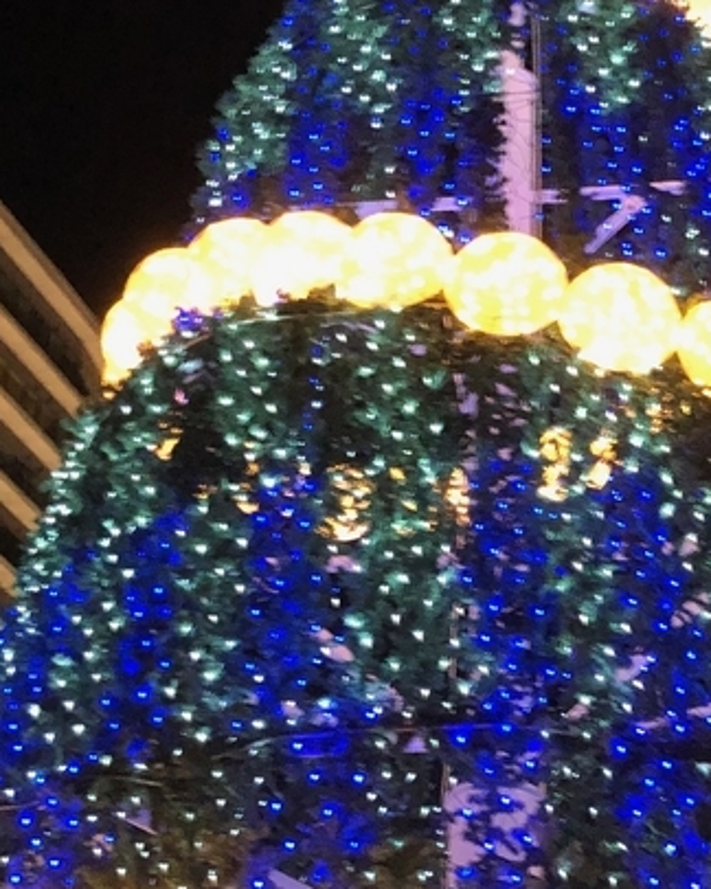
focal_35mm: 81
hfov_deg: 18.8
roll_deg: +0.8
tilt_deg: +28.3
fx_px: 2131
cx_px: 575
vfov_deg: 23.1
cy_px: 742
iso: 100
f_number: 1.8
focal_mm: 3.99
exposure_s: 1/8
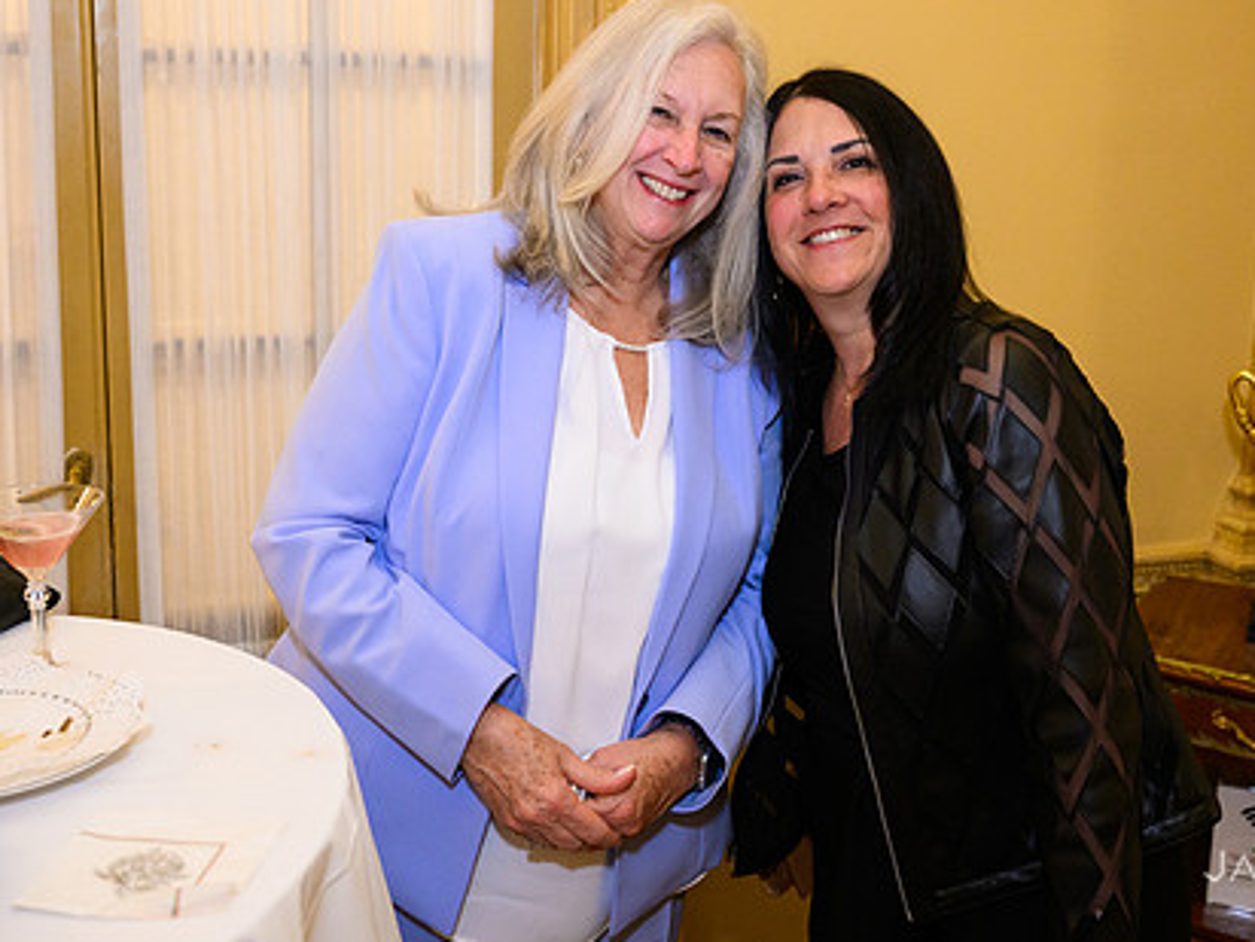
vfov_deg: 34.2
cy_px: 358
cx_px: 612
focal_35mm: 42
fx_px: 1523
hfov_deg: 44.8
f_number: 3.2
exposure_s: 1/160
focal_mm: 29.5
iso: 3200
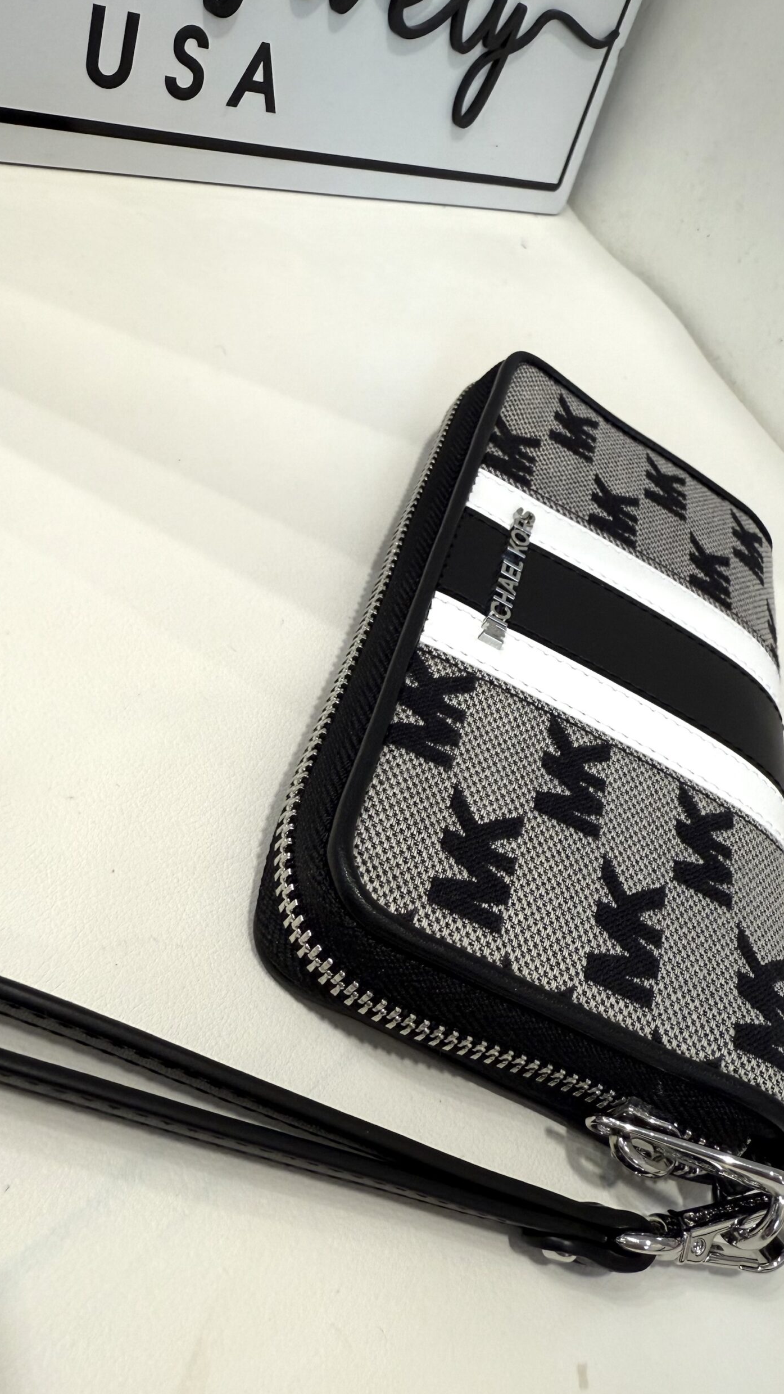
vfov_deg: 69.9
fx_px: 998
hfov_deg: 42.3
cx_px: 527
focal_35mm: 27
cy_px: 697
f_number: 2.2
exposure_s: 1/100
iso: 160
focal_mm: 2.22
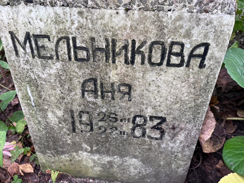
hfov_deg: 67.3
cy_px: 92
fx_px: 183
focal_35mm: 26
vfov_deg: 53.1
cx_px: 122
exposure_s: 1/121
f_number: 1.6
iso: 100
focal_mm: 5.1
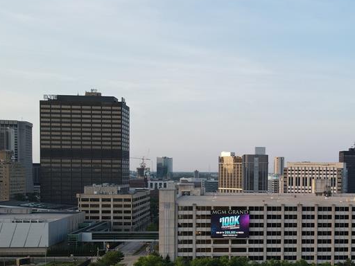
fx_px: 492
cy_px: 190
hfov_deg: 38.2
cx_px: 284
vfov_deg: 29.9
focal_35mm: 48
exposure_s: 1/160
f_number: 2.8
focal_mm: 4.5
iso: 110
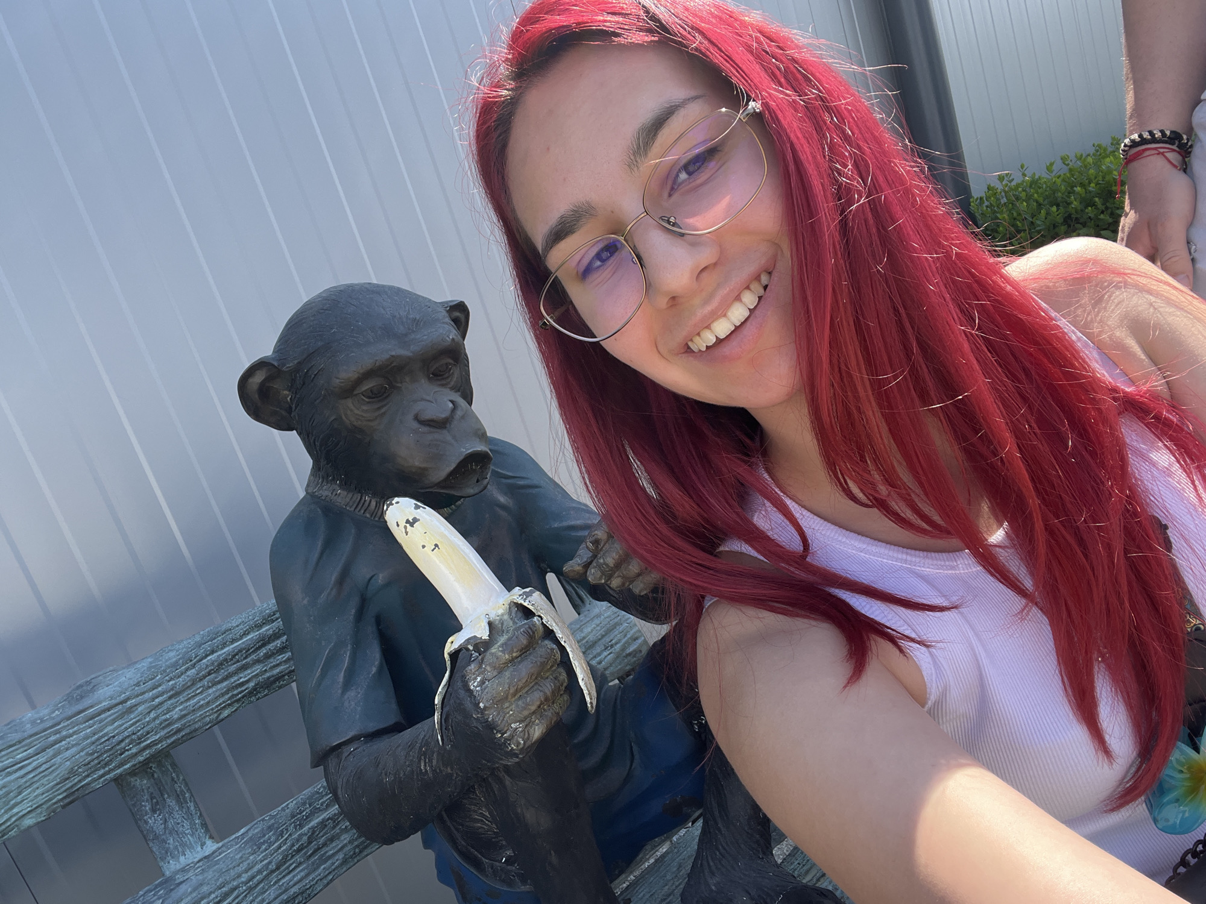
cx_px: 603
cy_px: 452
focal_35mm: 23
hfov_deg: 73.9
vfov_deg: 58.9
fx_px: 801
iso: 25
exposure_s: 1/205
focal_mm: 2.71
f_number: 2.2
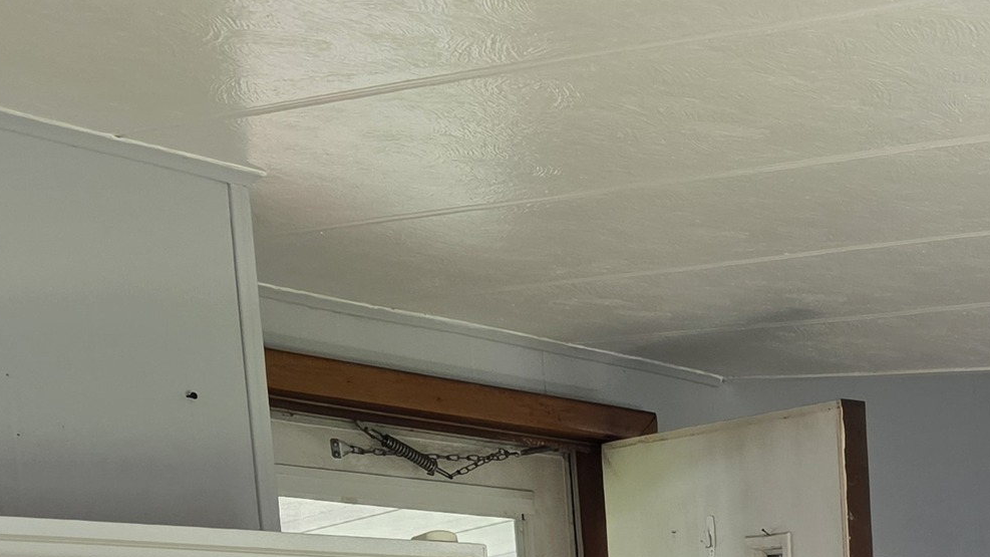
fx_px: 2047
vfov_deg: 13.8
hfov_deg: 22.3
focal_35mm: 78
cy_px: 994
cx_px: 1494
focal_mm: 6.3
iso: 160
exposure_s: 1/180
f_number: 1.7
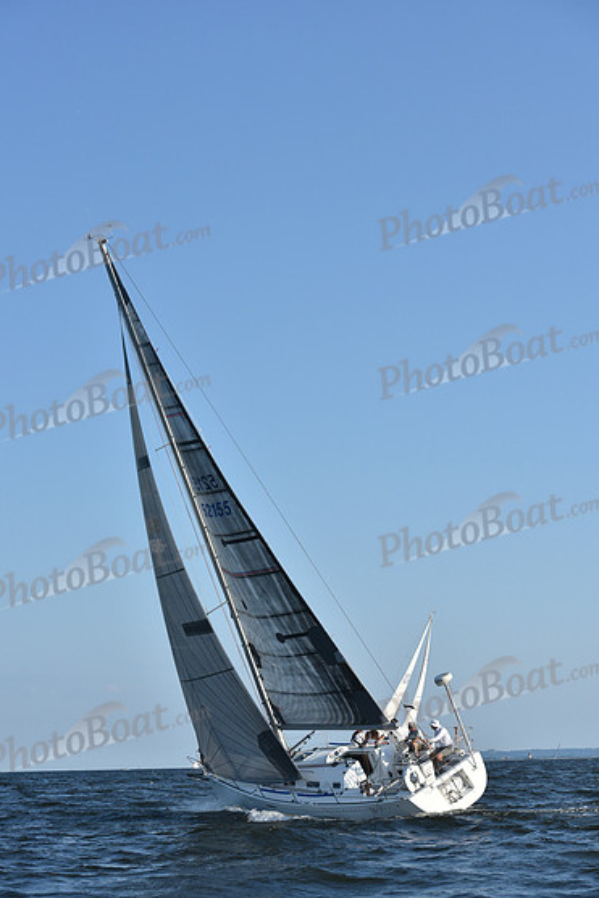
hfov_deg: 18.7
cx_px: 295
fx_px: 1821
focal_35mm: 73
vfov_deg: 27.7
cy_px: 465
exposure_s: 1/1250
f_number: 7.1
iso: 320
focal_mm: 70
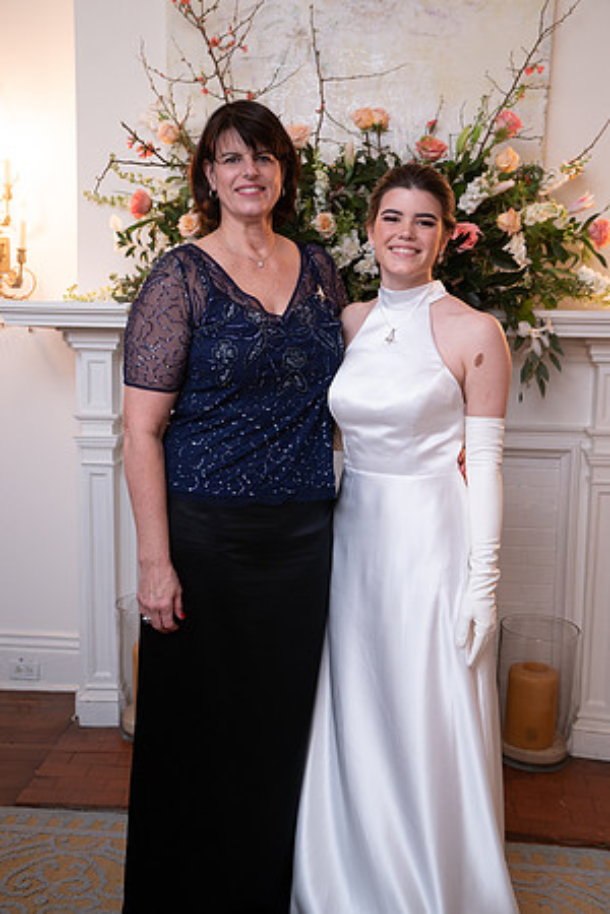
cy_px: 457
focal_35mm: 42
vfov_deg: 46.4
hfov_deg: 31.9
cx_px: 305
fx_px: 1067
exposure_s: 1/80
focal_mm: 42
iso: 800
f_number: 4.5
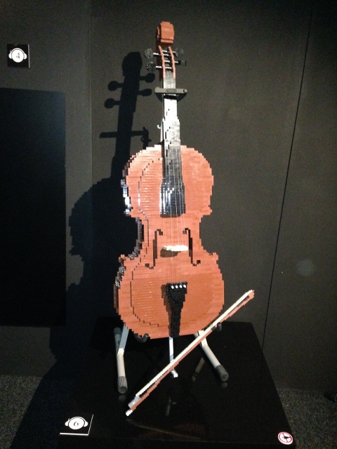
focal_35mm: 33
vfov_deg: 55.4
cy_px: 224
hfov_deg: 42.9
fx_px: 428
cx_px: 168
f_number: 2.4
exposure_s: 1/16
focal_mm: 4.12
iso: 800
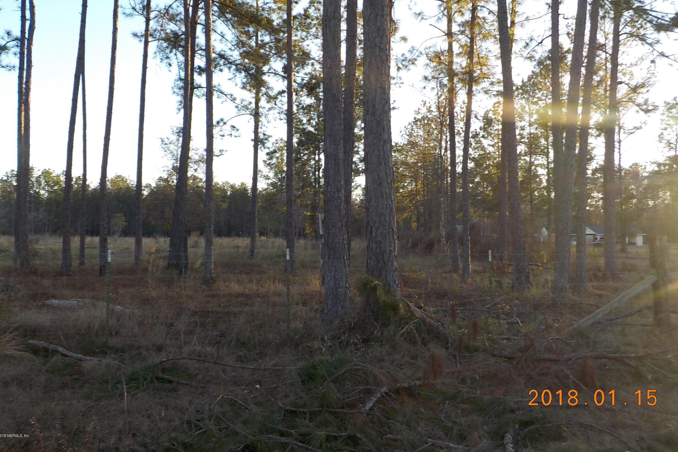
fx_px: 603
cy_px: 192
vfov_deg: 41.0
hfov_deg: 58.7
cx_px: 341
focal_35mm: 32
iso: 125
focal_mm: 4.1
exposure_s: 1/200
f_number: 3.3
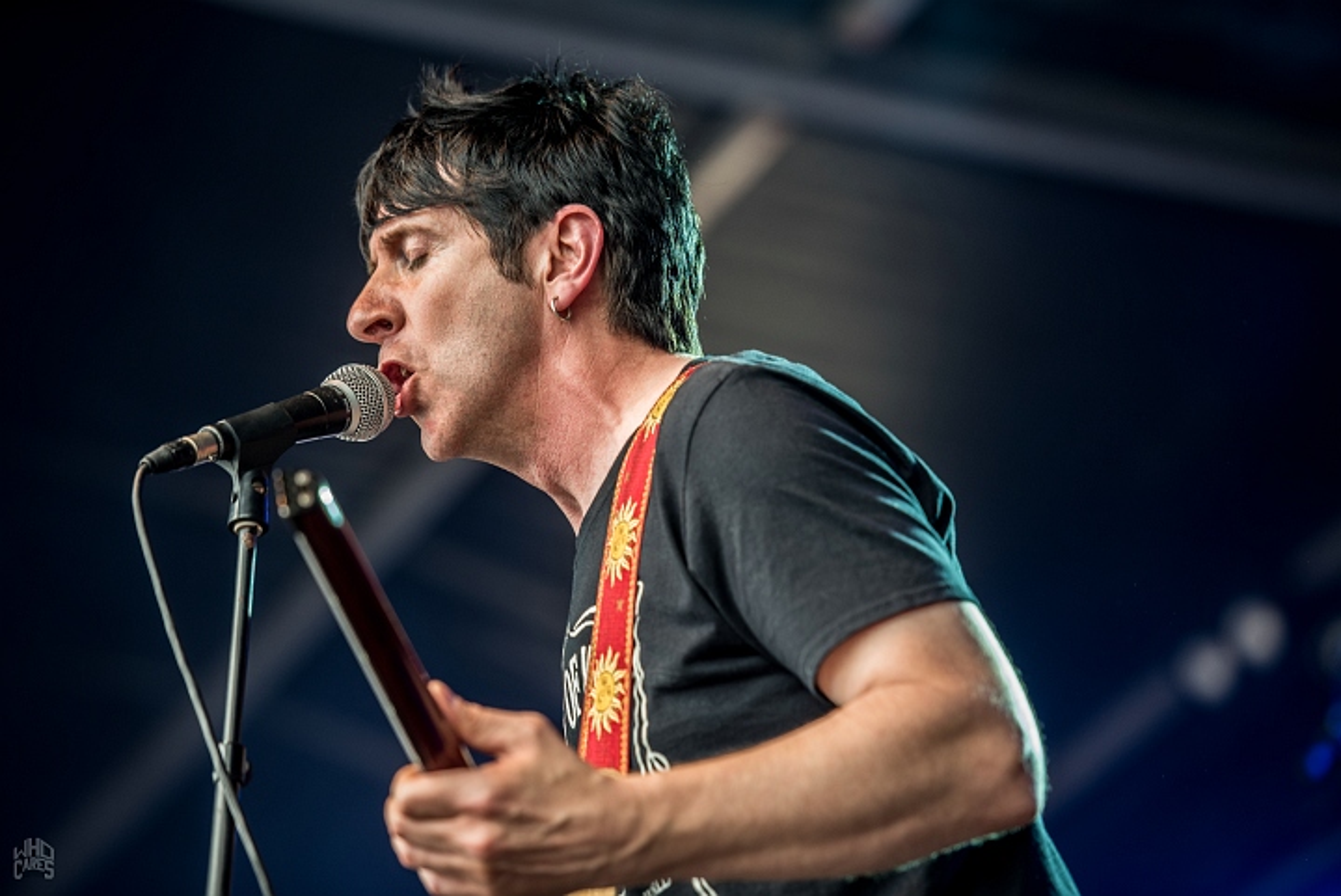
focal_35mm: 160
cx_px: 670
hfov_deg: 12.8
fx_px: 5963
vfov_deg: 8.6
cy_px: 448
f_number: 2.8
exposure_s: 1/100
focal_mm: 160
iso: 320
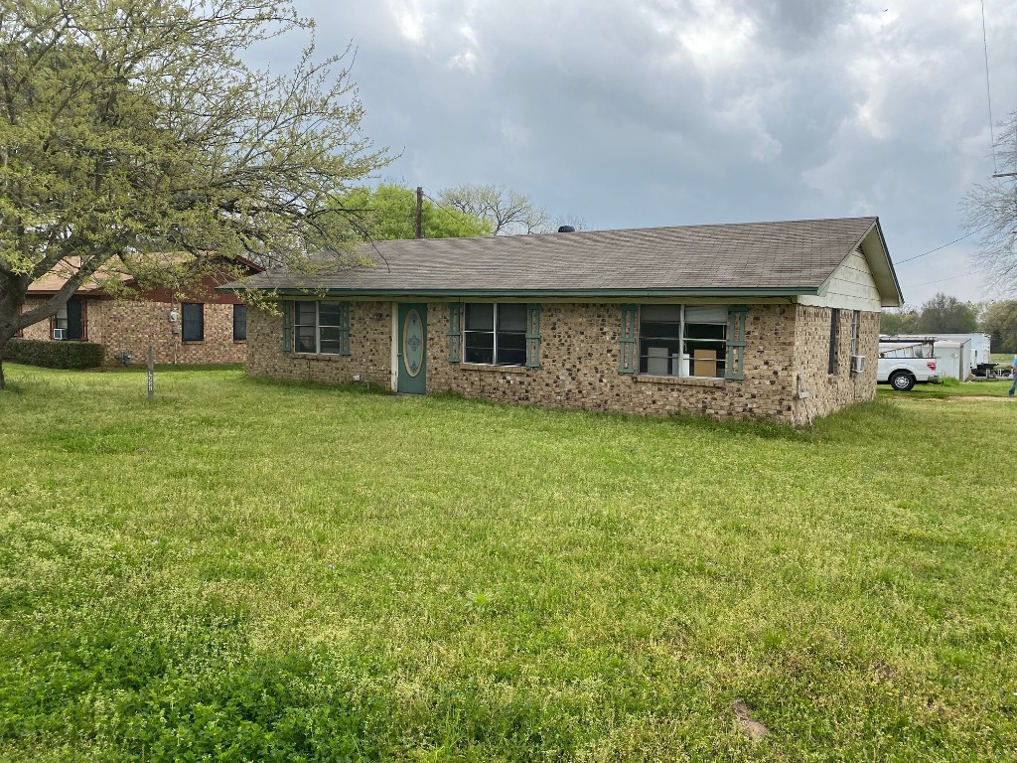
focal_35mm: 26
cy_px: 382
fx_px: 764
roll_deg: -1.8
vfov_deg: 53.1
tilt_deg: -5.0
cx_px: 508
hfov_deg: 67.3
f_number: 1.8
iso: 32
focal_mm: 4.25
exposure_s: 1/1346
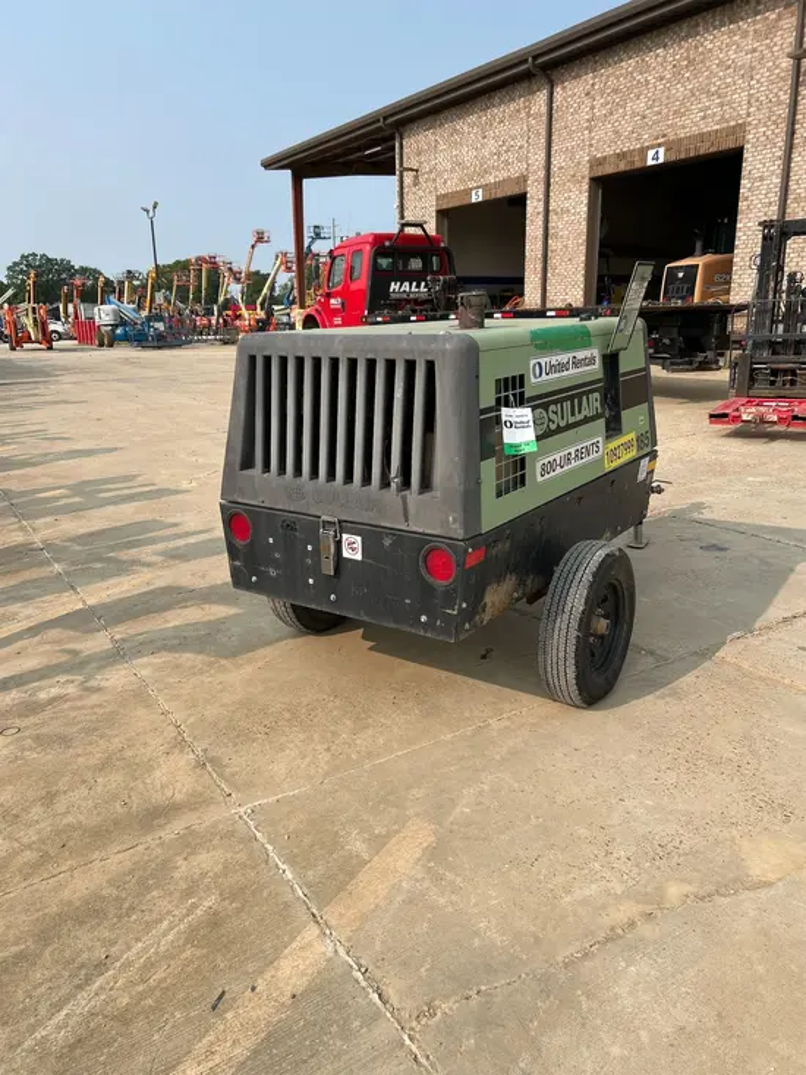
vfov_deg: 67.3
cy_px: 538
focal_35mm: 26
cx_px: 403
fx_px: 807
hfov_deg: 53.1
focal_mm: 5.7
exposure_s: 1/3165
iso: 50
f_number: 1.5
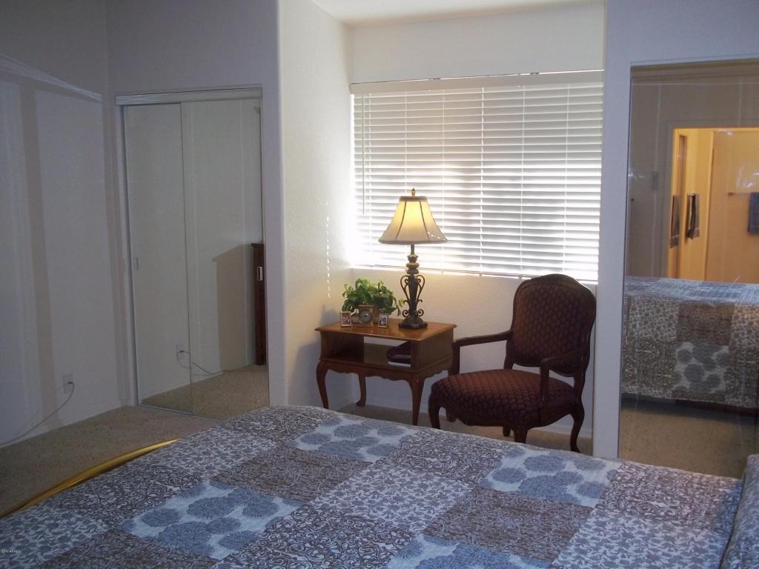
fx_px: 789
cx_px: 380
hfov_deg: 51.4
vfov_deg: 39.7
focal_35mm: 36
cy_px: 284
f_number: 3.1
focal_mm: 6.5
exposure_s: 1/40
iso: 160
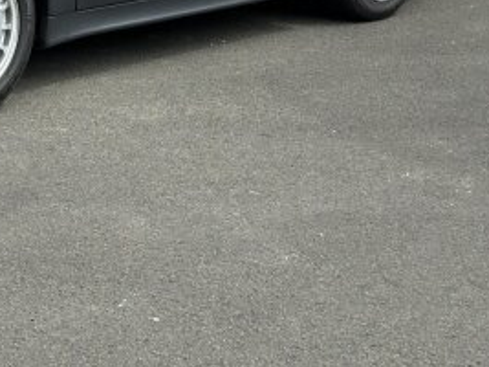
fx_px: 1624
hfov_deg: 16.7
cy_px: -68
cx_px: -27
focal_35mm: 115
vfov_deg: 12.6
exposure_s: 1/2070
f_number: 1.78
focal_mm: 6.86
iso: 100
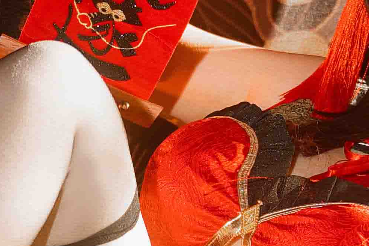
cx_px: 142
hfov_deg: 9.1
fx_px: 2327
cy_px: 328
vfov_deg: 6.0
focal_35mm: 227
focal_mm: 32
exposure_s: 1/250
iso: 200
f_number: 2.8
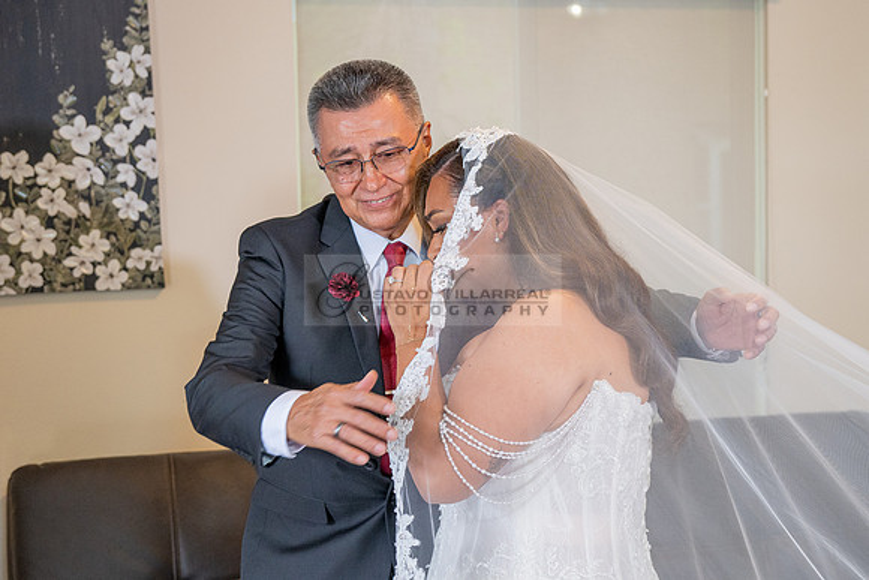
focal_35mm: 68
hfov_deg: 29.4
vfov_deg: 19.9
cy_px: 340
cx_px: 528
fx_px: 1649
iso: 1250
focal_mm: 55
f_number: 4
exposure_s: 1/200
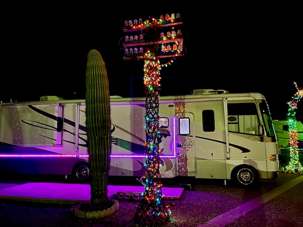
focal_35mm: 25
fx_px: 219
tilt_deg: +5.2
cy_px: 114
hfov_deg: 69.4
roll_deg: +1.6
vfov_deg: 54.9
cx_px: 152
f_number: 1.6
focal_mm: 5.1
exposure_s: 1/15
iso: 2000
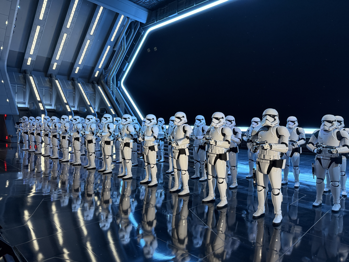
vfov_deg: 56.8
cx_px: 174
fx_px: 242
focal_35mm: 24
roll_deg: -0.5
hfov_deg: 71.6
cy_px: 131
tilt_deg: -1.1
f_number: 1.78
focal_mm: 6.76
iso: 320
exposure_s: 1/60
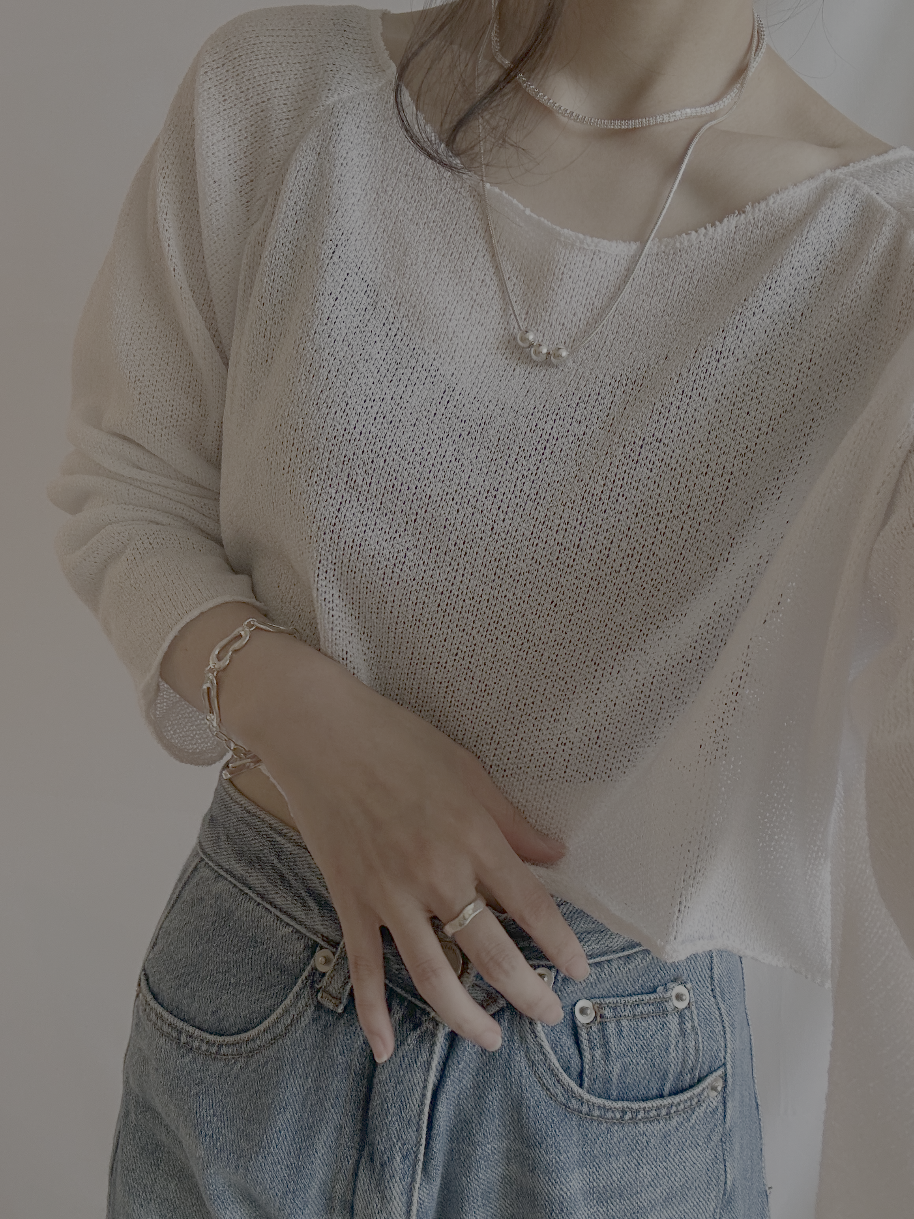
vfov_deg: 60.0
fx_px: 1056
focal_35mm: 30
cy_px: 610
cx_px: 457
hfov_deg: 46.8
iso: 64
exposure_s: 1/60
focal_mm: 2.69
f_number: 1.9
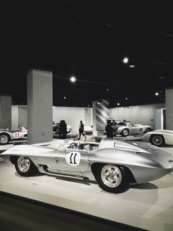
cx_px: 86
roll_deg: +0.8
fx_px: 193
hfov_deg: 48.2
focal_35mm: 29
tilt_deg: +1.9
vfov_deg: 61.7
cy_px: 116
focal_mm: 4.15
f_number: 2.2
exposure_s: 1/30
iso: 80
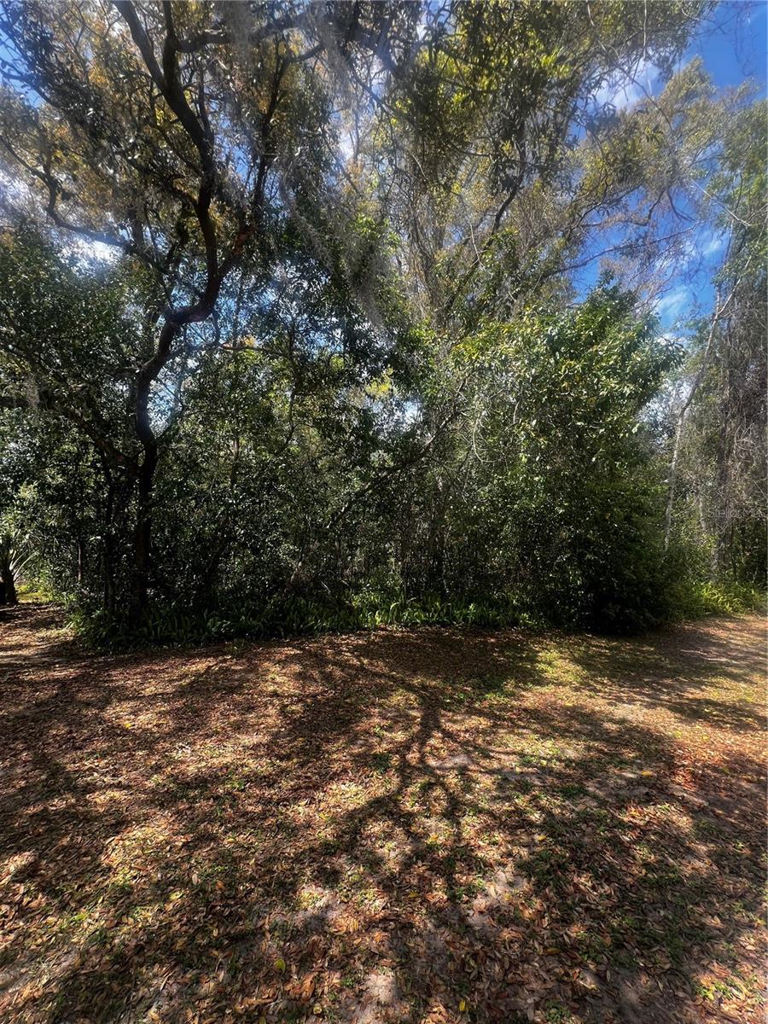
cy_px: 512
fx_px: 385
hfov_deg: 89.9
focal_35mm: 13
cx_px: 384
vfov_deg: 106.2
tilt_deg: +8.1
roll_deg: -4.2
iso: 32
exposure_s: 1/272
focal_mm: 1.57
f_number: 1.8
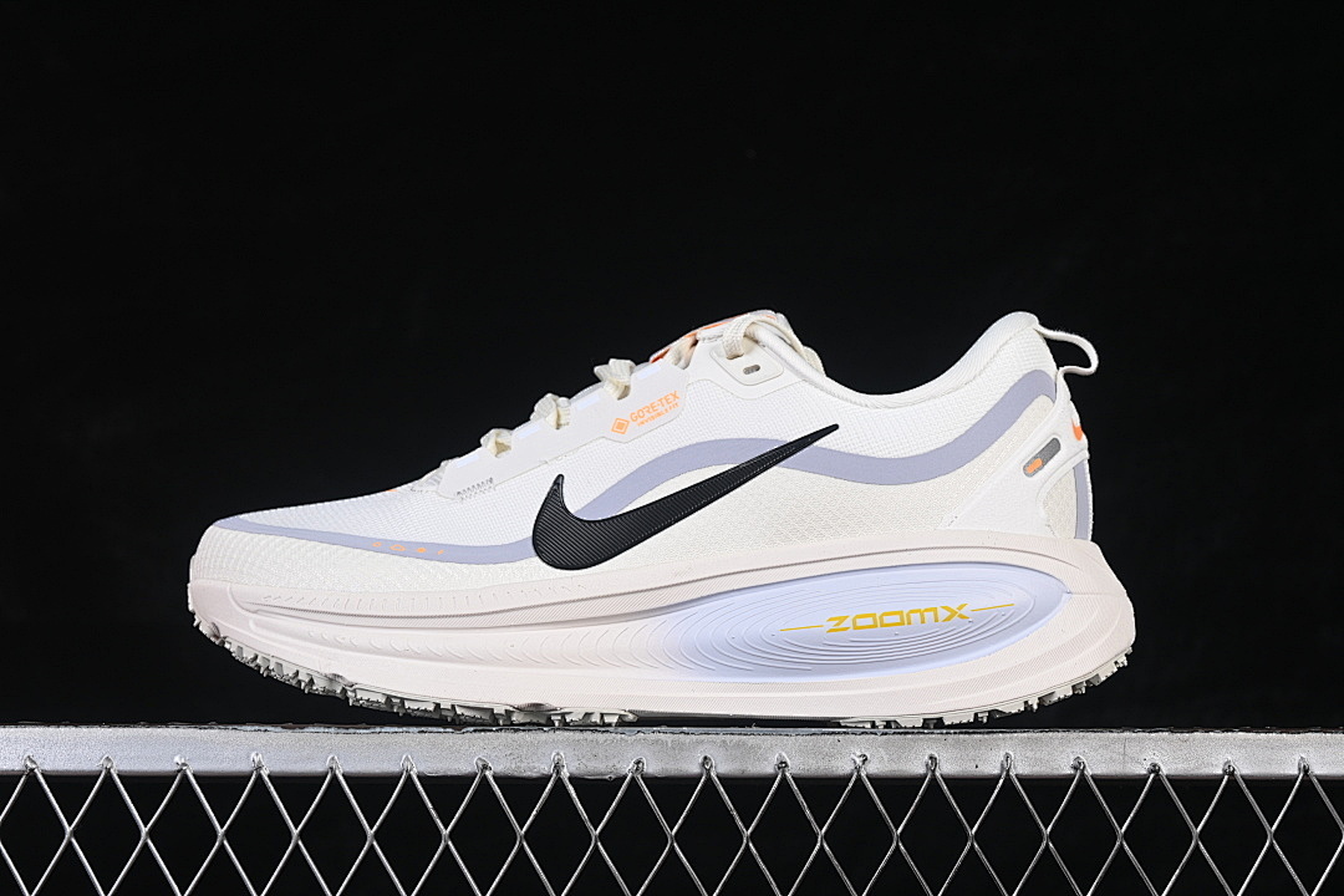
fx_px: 2800
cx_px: 672
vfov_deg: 18.2
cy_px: 448
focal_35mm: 75
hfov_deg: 27.0
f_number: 8
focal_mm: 50
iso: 160
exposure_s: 1/80
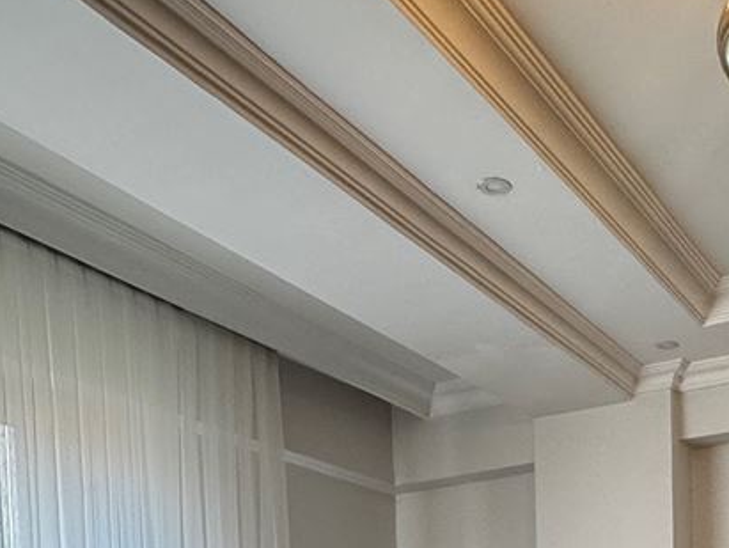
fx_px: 1033
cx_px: 560
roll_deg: +1.5
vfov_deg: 24.1
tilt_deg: -3.6
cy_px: 796
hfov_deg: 37.8
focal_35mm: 49
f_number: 2.2
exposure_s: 1/100
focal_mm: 2.22
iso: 200
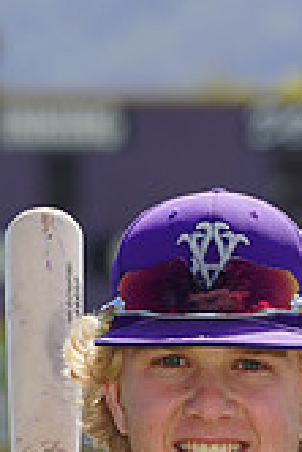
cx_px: 212
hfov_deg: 1.7
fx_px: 9894
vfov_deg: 2.6
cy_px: 776
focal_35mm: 788
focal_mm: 226
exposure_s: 1/250
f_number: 9
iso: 100
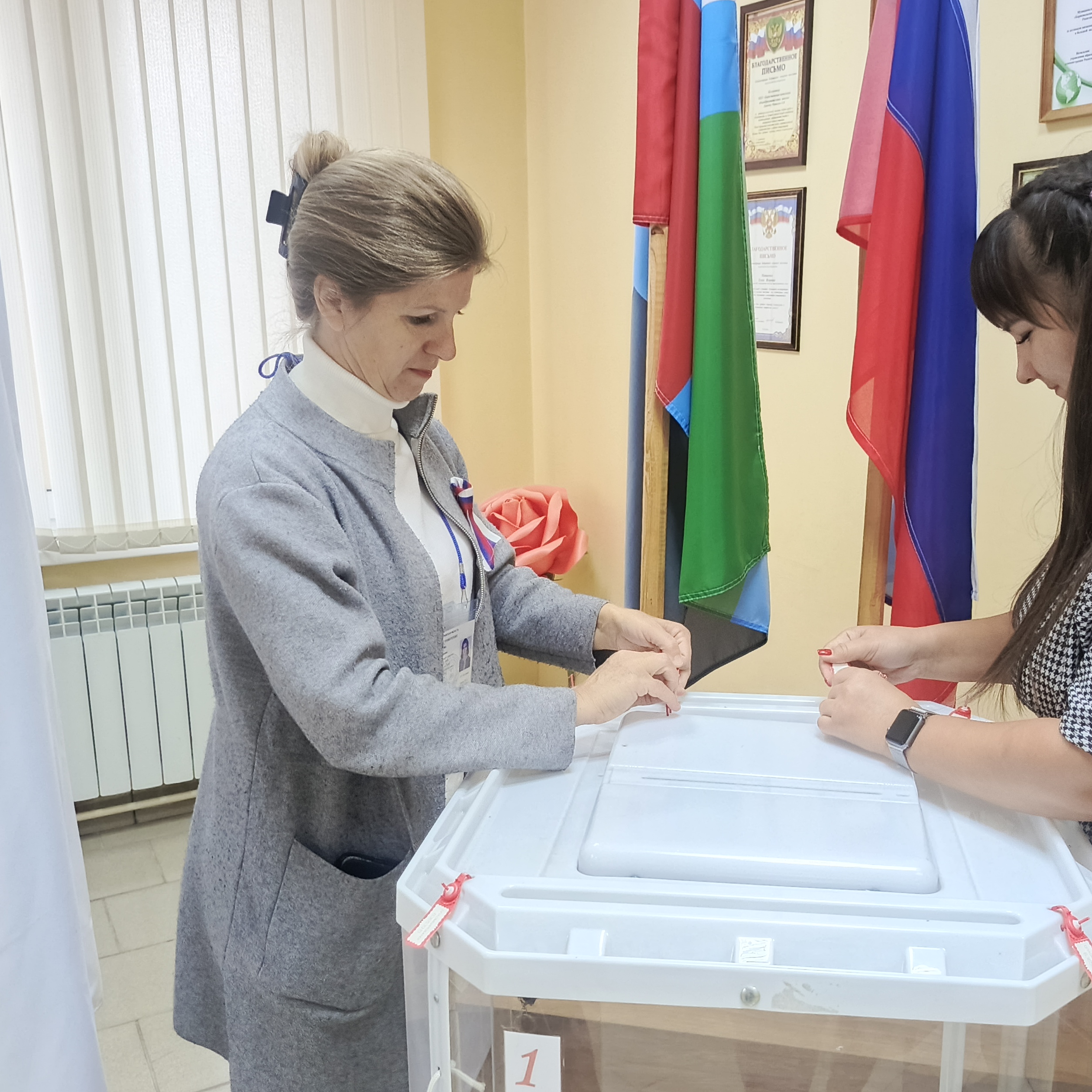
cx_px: 667
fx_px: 1142
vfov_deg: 51.0
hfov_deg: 50.7
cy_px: 603
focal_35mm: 32
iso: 2841
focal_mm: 5.25
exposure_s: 1/50
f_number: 1.7
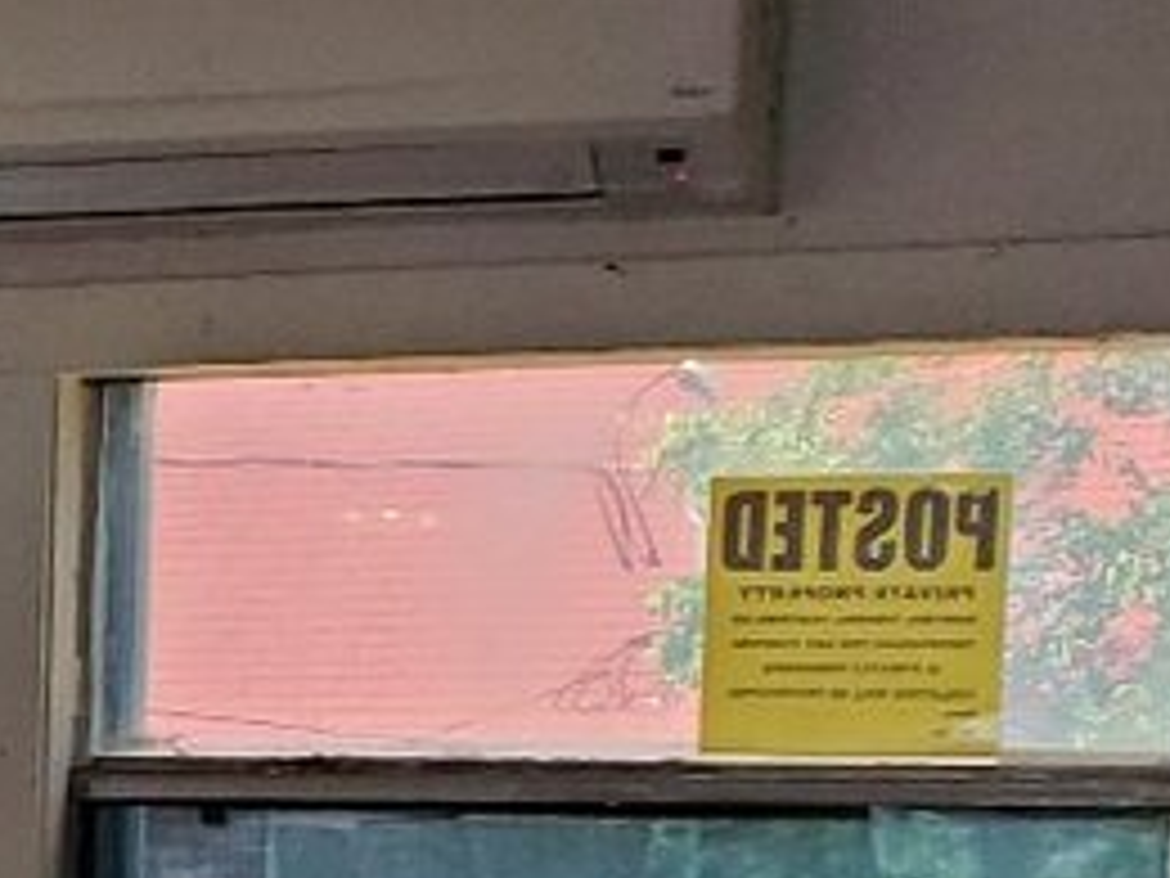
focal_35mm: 144
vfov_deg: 10.1
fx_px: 4867
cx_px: -1278
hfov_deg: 12.0
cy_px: 1171
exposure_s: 1/120
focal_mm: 4.3
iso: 160
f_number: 2.4
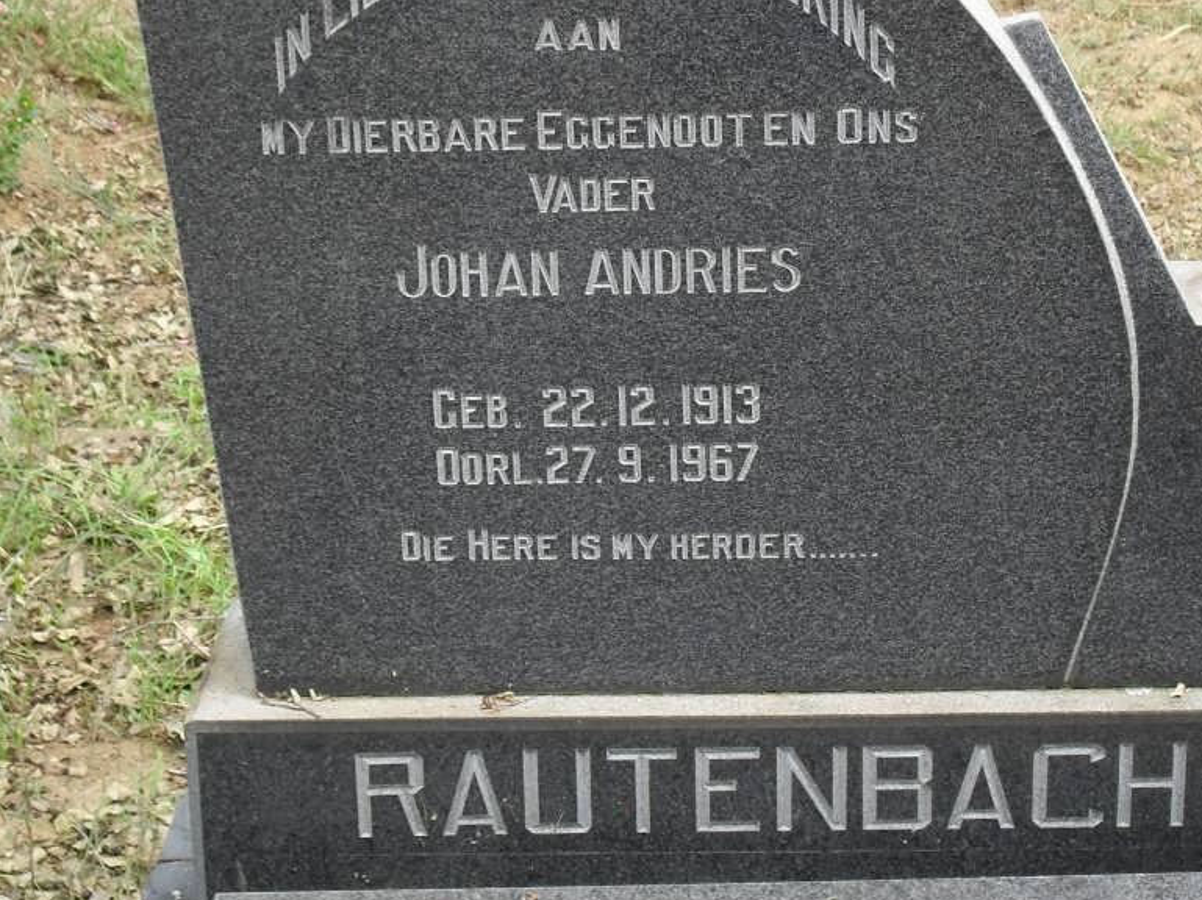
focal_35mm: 89
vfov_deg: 16.6
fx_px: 3089
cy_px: 325
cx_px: 725
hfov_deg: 22.0
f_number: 4.3
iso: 100
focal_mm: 10.1
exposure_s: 1/180
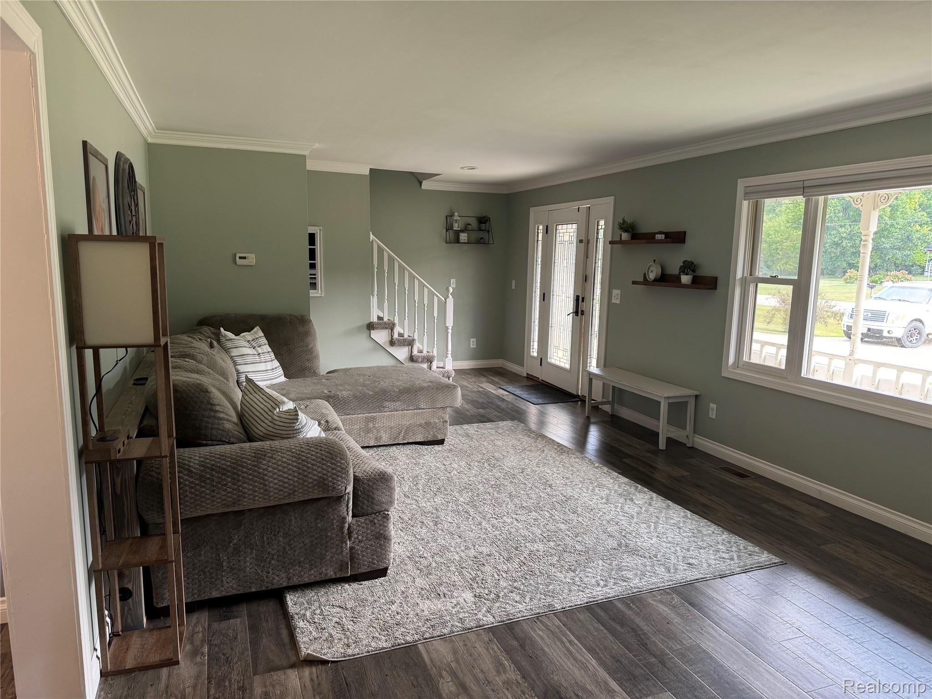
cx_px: 466
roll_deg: -1.1
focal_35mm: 24
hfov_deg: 71.6
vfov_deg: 56.8
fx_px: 646
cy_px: 350
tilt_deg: -8.6
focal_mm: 6.76
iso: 125
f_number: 1.78
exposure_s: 1/60
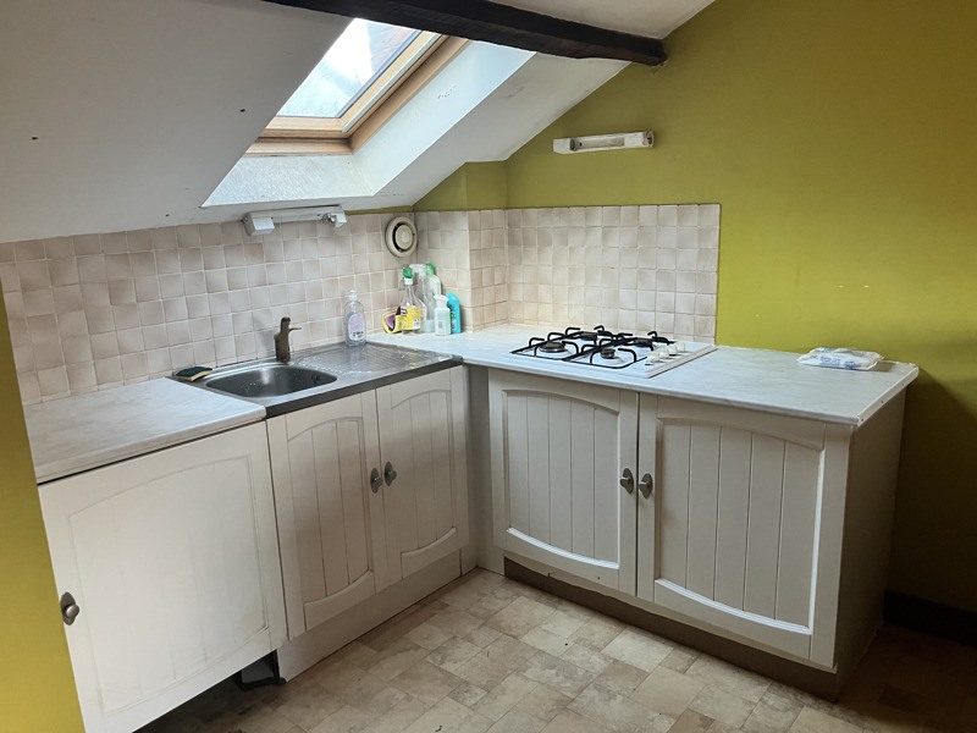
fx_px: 734
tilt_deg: -13.8
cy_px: 366
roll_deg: +1.0
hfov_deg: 67.3
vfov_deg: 53.1
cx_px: 488
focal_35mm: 26
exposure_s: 1/60
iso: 500
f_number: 1.6
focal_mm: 5.1
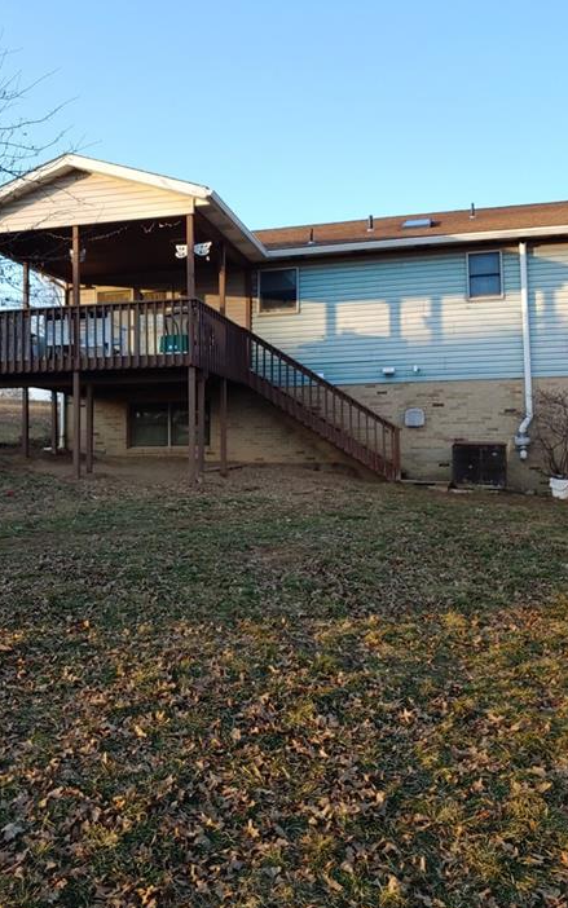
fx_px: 718
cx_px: 241
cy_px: 428
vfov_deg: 64.6
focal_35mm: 29
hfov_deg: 43.0
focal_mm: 4.23
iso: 100
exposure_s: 1/787
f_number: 1.5
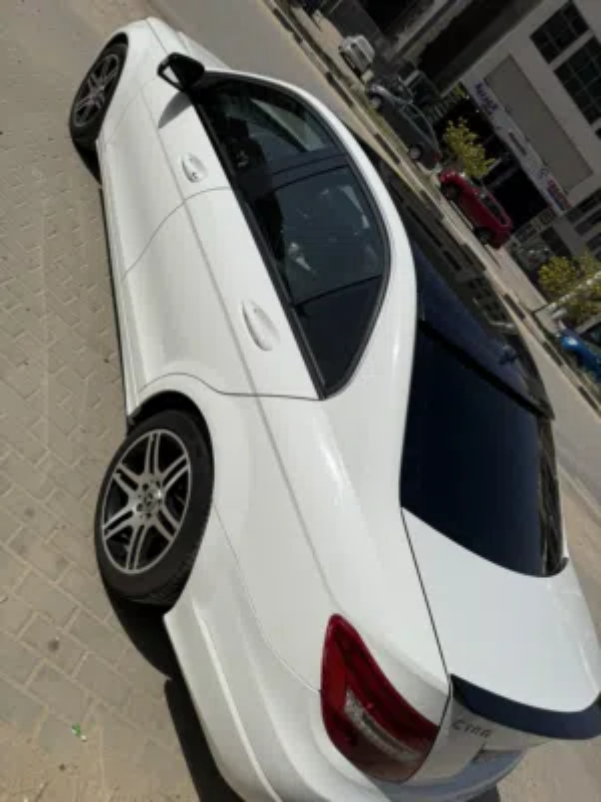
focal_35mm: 24
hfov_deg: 56.8
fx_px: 556
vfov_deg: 71.6
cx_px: 300
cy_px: 401
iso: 64
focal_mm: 6.76
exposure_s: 1/14286
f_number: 1.78
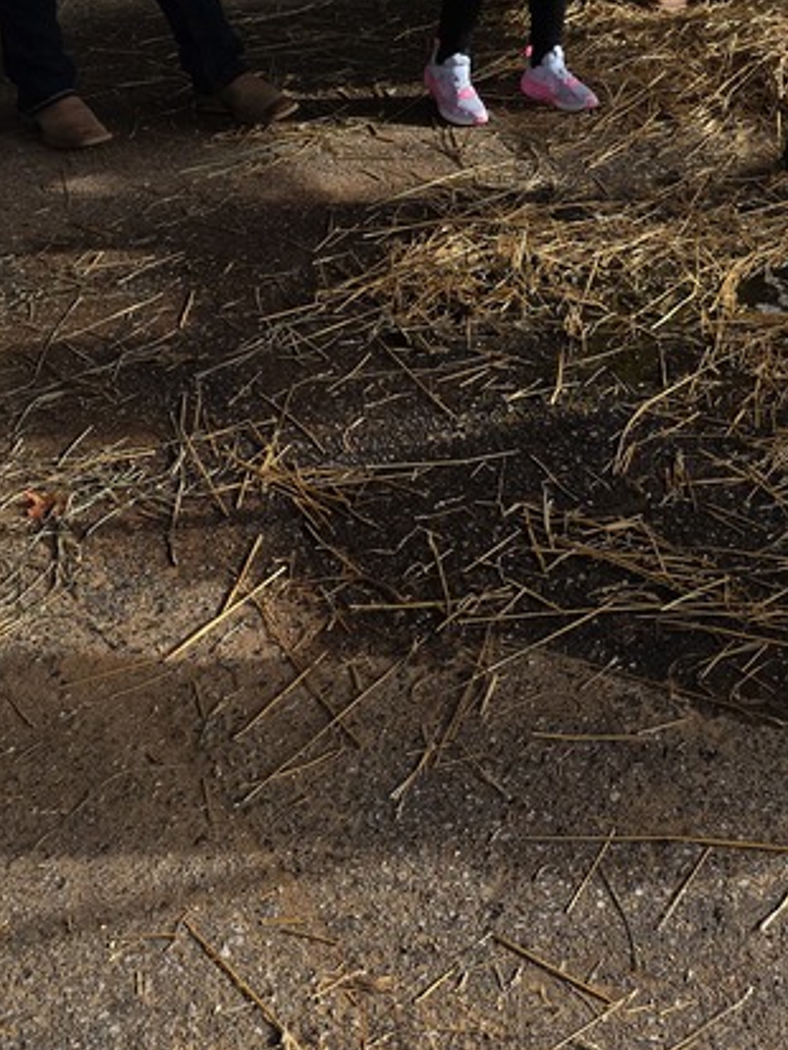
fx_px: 1729
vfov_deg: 33.2
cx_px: 587
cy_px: 272
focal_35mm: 57
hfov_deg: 25.4
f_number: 1.7
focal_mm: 6.3
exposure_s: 1/193
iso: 12
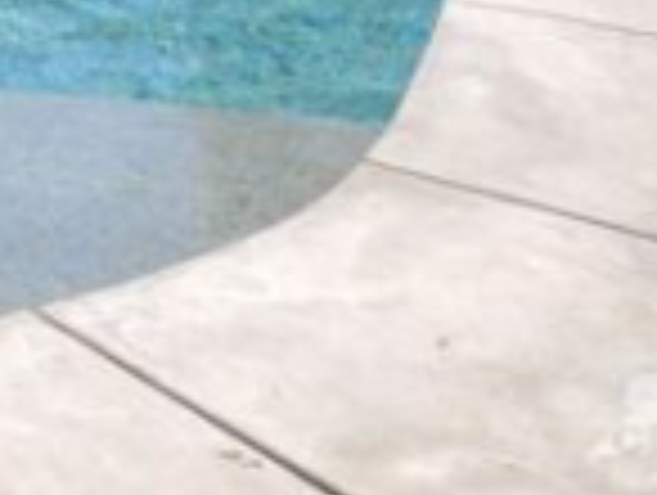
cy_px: -482
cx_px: -504
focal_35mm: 104
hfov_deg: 16.1
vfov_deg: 12.6
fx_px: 1977
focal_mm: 4.3
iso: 50
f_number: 2.4
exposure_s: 1/1263
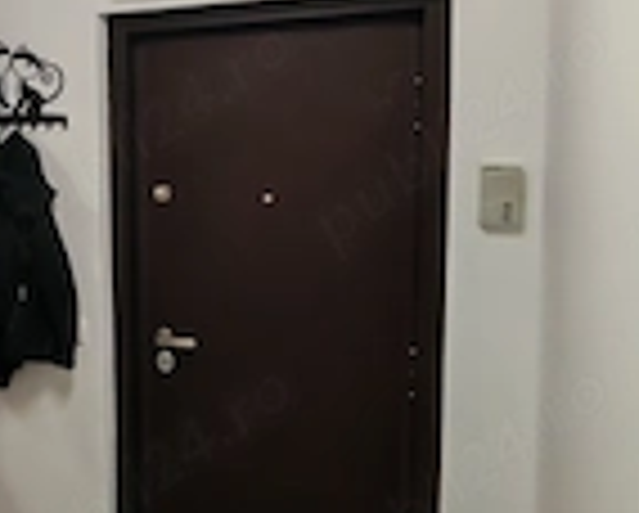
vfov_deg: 34.1
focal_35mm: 44
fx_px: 833
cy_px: 212
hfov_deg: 37.1
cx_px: -14
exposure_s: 1/50
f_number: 2.2
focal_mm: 1.96
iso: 64
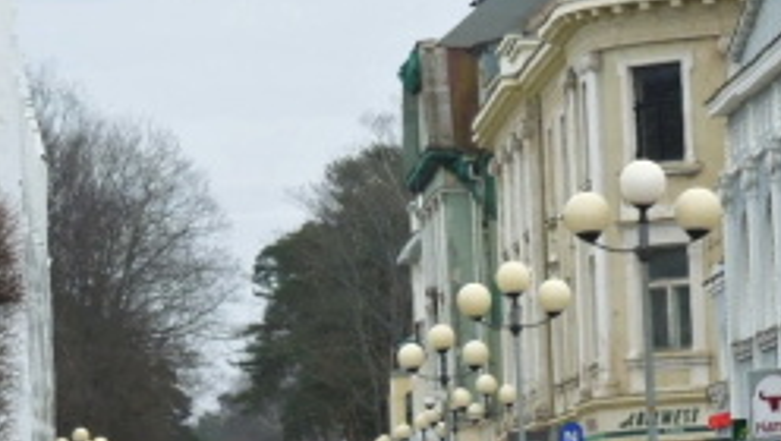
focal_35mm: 261
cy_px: 417
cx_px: 378
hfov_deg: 8.3
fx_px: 5410
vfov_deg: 4.7
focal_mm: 21.5
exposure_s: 1/200
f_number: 4.8
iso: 400
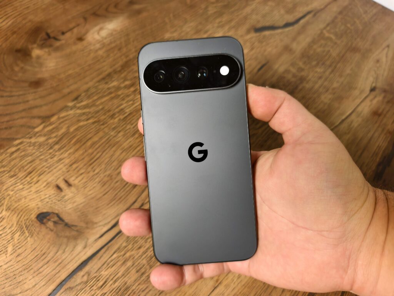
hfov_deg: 73.9
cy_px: 148
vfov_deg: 58.9
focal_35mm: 23
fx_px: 262
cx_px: 197
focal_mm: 6.54
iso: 477
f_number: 1.57
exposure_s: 1/54
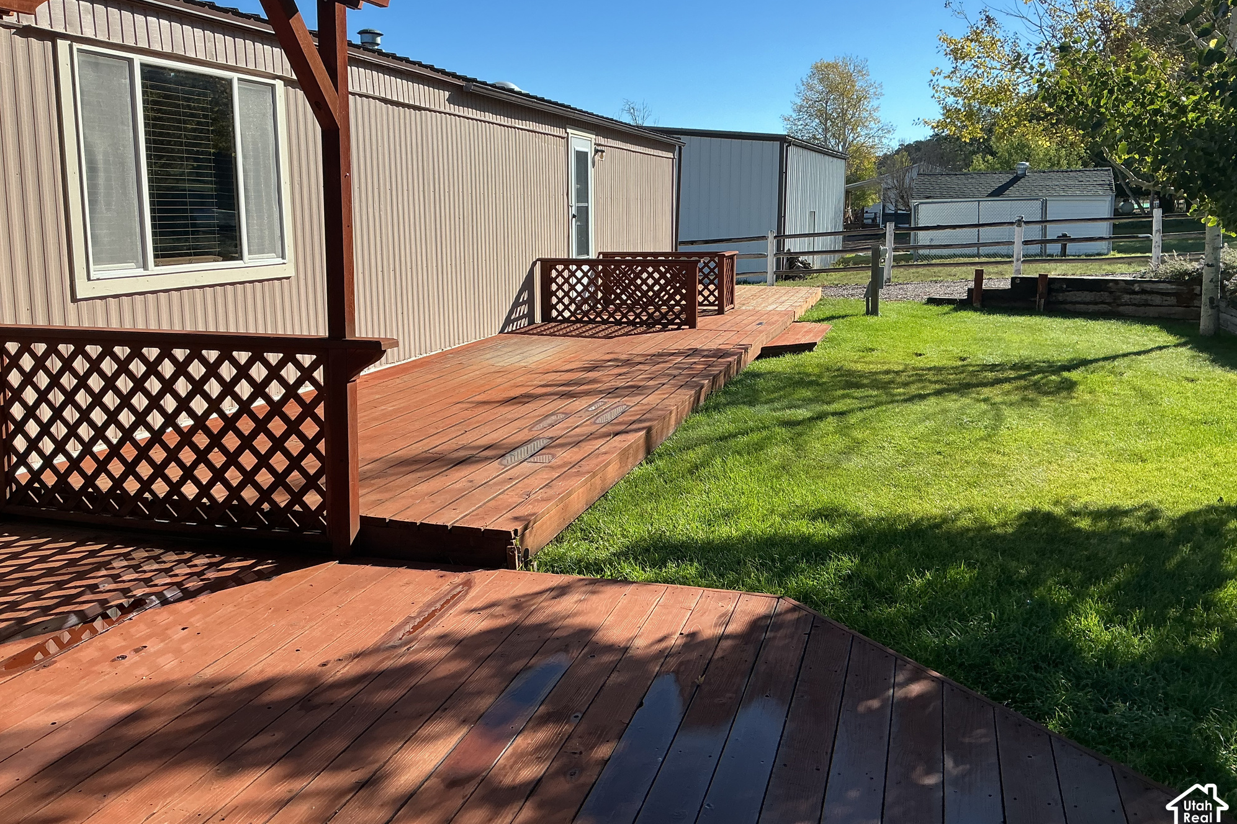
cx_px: 613
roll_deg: +1.0
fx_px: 1065
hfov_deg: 60.3
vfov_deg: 42.3
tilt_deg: -8.0
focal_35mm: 31
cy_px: 382
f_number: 1.8
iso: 25
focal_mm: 3
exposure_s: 1/1490
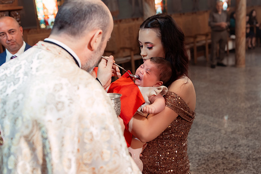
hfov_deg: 49.5
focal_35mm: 39
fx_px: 283
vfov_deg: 34.2
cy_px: 79
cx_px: 144
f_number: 2.8
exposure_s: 1/250
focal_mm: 35
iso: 1600
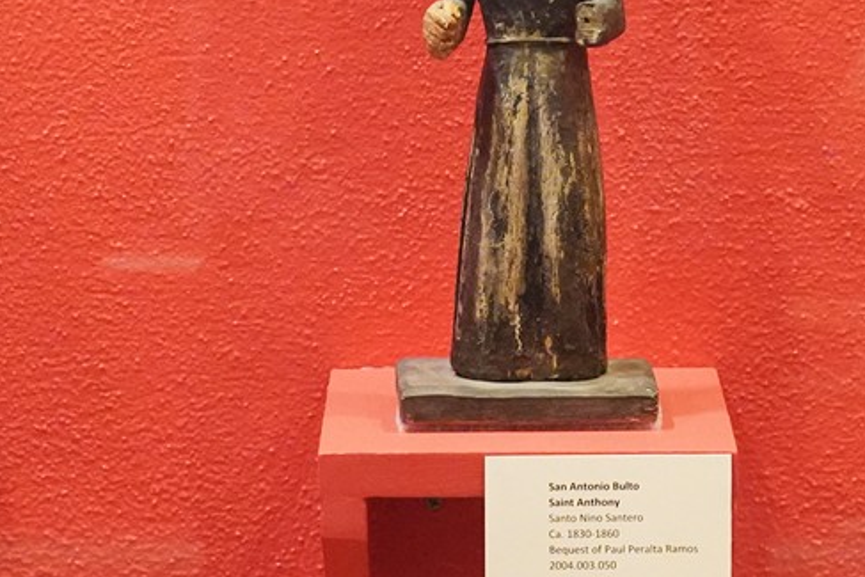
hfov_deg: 10.4
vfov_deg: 7.0
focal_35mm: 197
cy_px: 144
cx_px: 547
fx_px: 4735
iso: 8000
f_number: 5.6
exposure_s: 1/100
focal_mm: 48
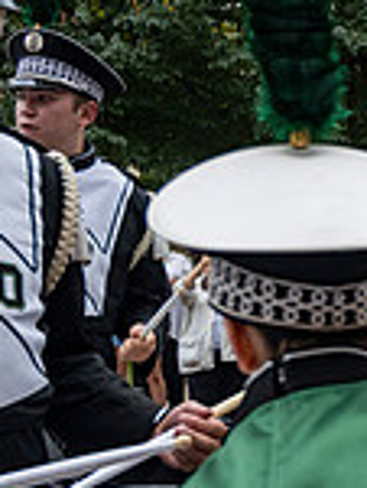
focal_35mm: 89
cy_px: 288
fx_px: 1255
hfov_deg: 14.1
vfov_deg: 22.0
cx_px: 728
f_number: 4
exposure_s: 1/1600
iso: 640
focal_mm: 24
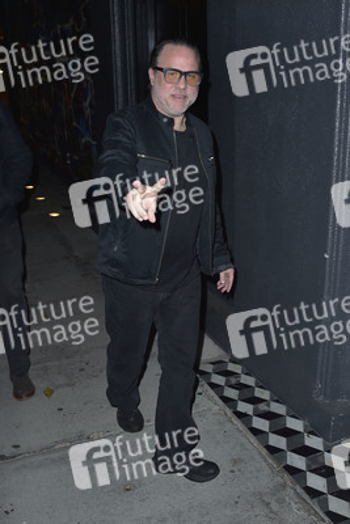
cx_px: 175
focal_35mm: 28
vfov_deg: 65.5
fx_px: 408
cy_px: 262
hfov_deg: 46.4
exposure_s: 1/250
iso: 320
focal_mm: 28
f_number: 6.3
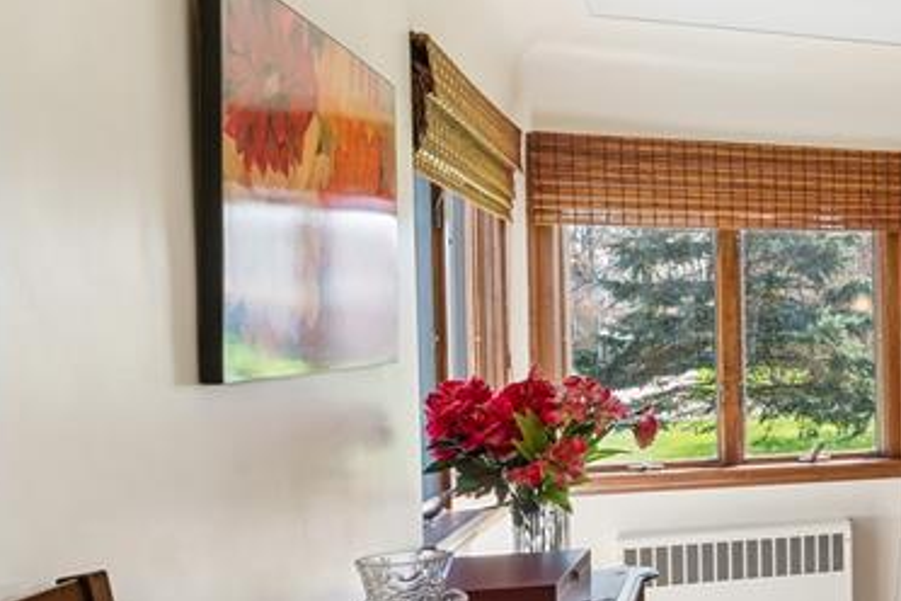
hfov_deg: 32.7
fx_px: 1101
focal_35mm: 44
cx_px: 1182
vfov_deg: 30.4
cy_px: 356
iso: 400
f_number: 13
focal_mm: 16
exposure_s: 1/8
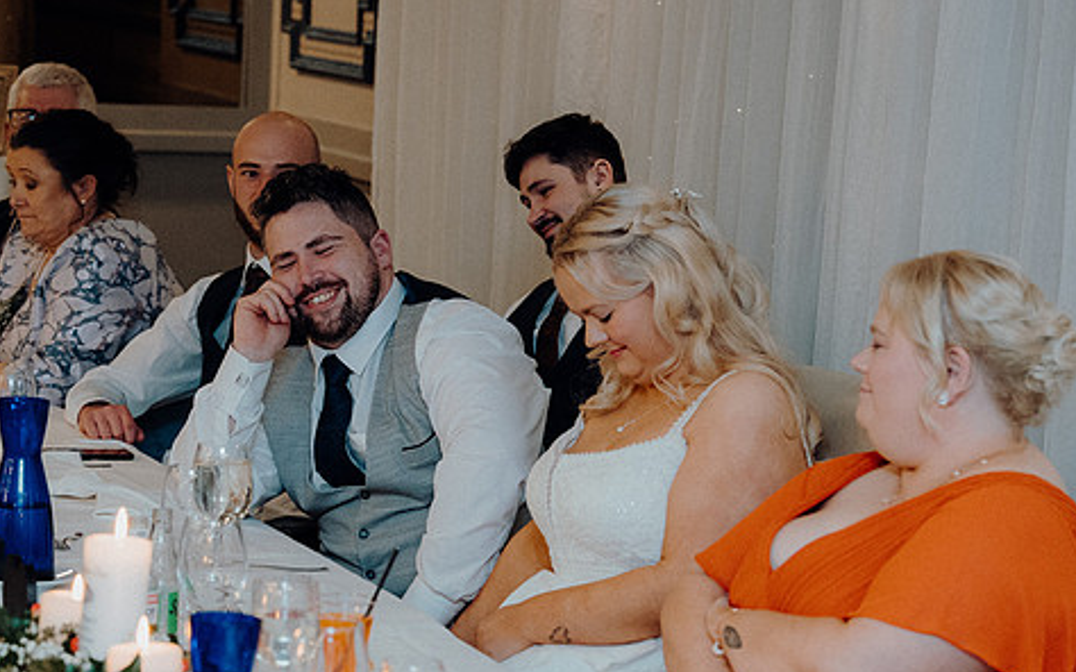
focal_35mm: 131
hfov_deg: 15.9
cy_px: 432
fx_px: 3841
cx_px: 592
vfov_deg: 10.0
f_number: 3.5
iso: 2500
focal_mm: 70
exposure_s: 1/160
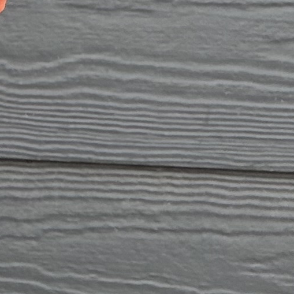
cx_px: -360
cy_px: 27
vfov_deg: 10.8
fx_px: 1547
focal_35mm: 161
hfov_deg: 9.8
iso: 25
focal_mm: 2.71
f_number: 1.9
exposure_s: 1/183
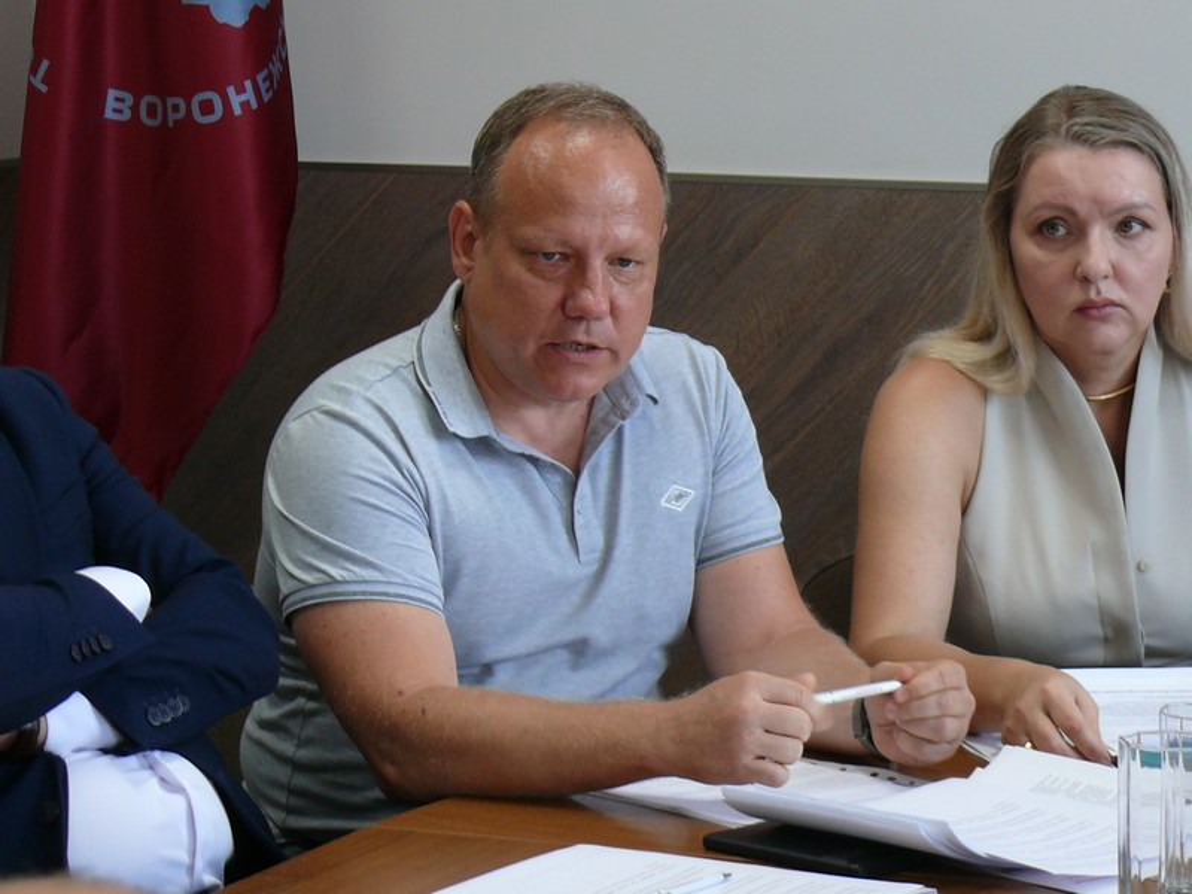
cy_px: 447
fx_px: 4649
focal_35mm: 135
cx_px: 596
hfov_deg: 14.6
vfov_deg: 11.0
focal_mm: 16
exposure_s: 1/30
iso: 100
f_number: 3.2
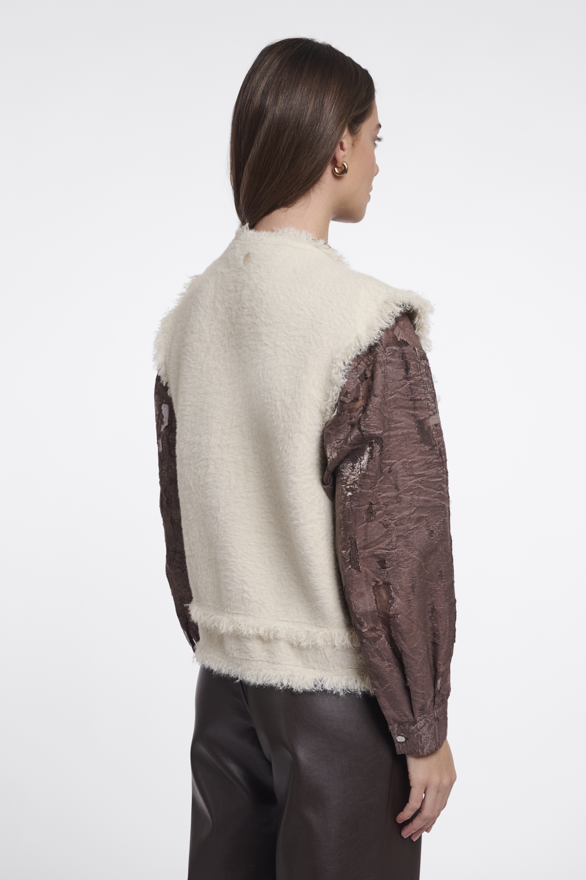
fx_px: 1565
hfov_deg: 21.2
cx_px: 293
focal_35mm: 64
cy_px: 440
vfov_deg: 31.4
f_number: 8
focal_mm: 64
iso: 125
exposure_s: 1/160
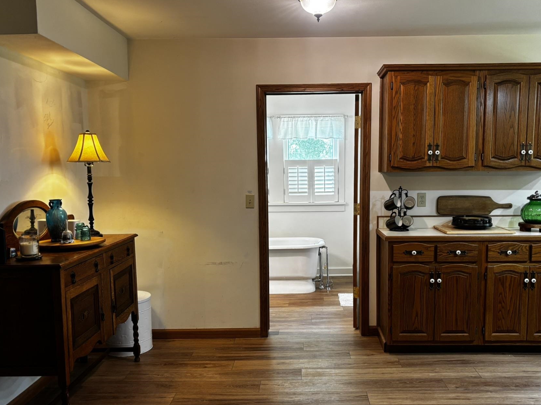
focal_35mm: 32
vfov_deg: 44.0
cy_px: 231
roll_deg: +0.3
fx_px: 500
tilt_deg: -6.1
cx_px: 294
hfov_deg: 56.7
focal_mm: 5.96
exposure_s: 1/60
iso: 160
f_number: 1.6
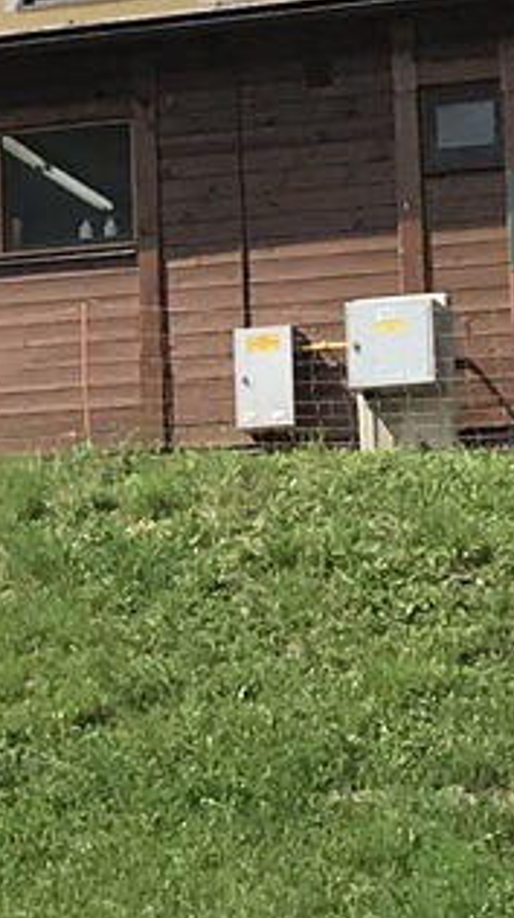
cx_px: -999
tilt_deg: +17.3
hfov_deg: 5.7
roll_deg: -2.1
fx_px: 4813
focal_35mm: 198
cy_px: -3
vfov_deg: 10.8
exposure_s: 1/1996
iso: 20
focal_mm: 3.99
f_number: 1.8
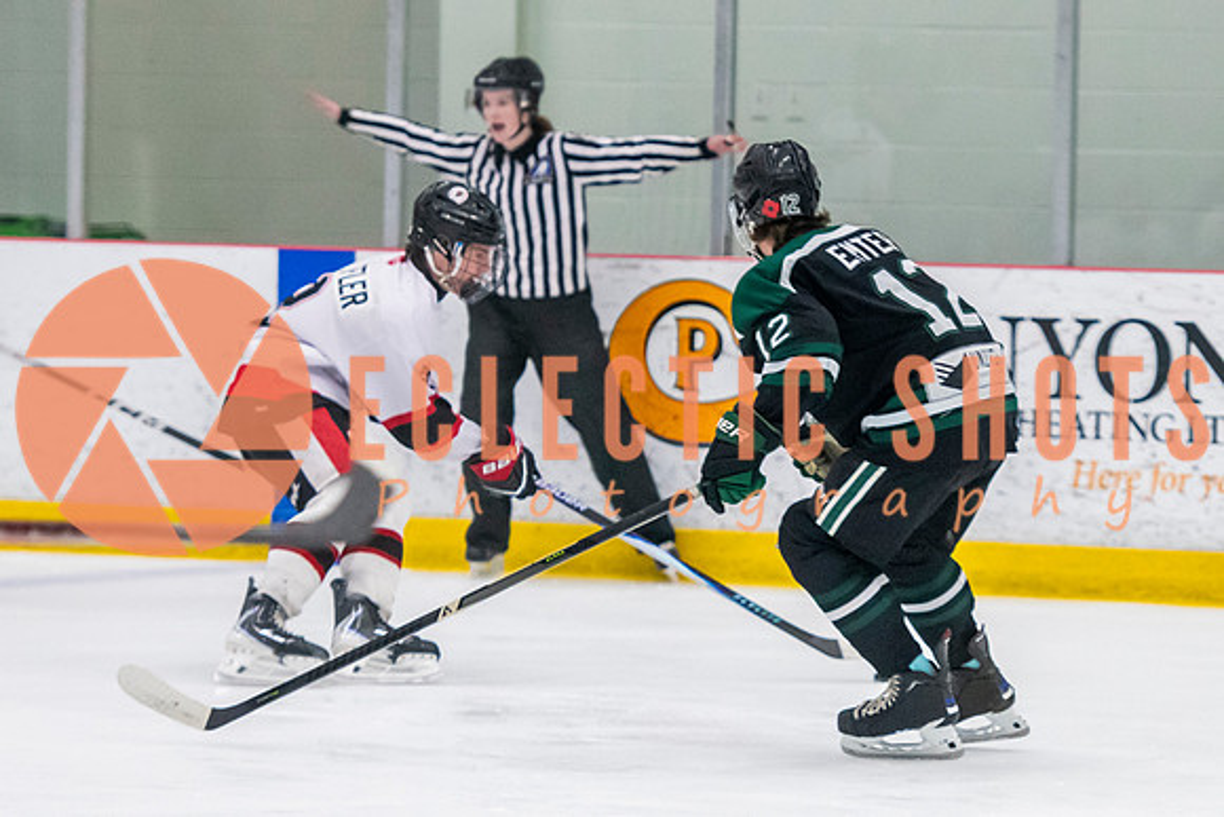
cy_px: 442
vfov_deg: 4.9
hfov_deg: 7.3
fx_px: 9588
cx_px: 750
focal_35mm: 282
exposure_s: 1/640
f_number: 3.2
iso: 3200
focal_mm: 130
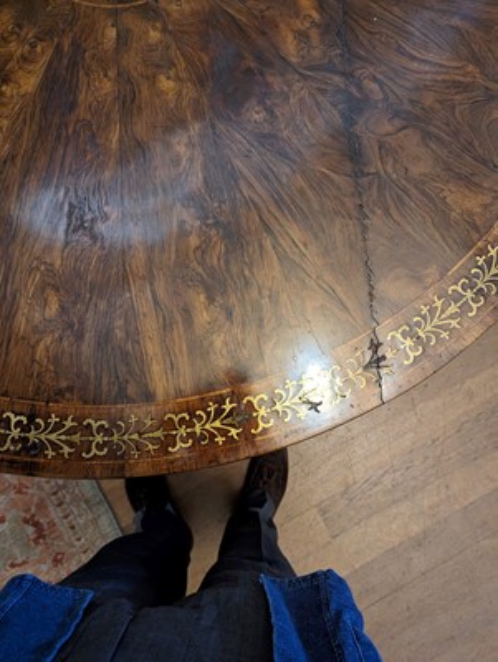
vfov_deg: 71.5
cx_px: 249
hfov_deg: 56.9
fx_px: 459
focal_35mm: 24
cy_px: 331
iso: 1791
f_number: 1.85
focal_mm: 6.81
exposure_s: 1/26.7
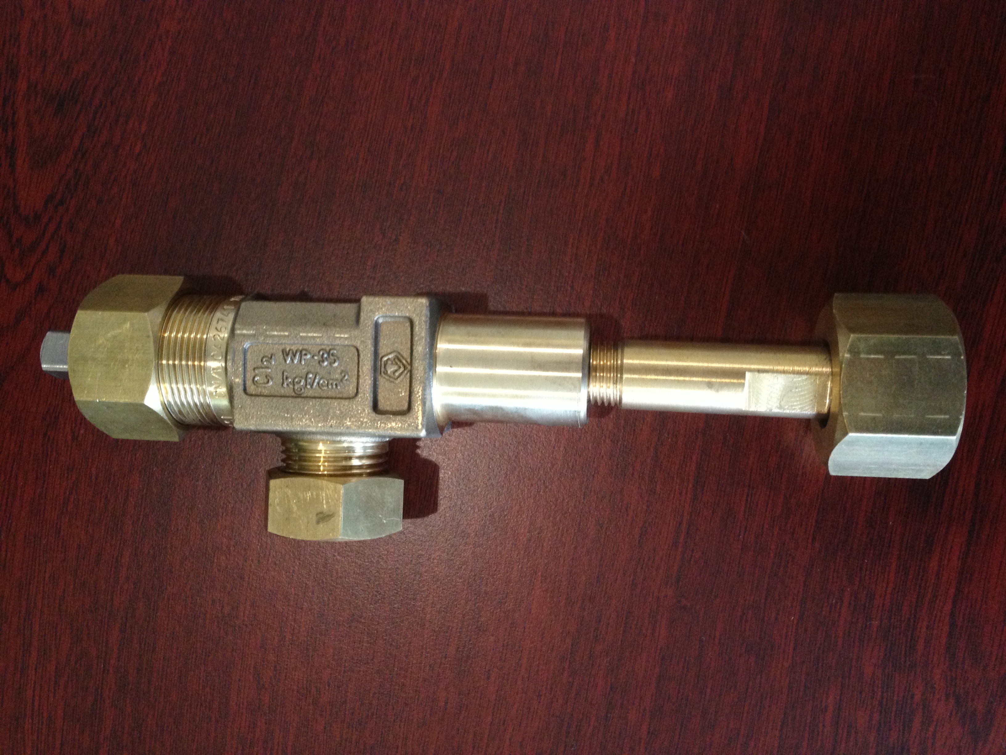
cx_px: 503
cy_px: 378
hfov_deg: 52.6
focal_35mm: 35
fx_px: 1017
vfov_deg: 40.7
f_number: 2.4
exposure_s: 1/20
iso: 200
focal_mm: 4.28
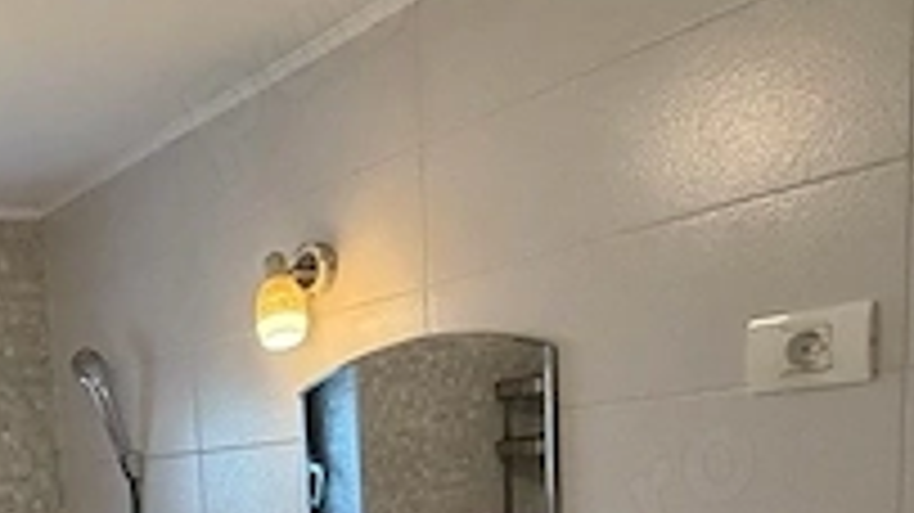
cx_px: -54
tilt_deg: -8.4
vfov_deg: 23.6
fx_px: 1090
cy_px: 657
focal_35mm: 45
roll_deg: +5.6
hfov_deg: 38.8
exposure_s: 1/50
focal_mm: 2.22
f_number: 2.2
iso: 320
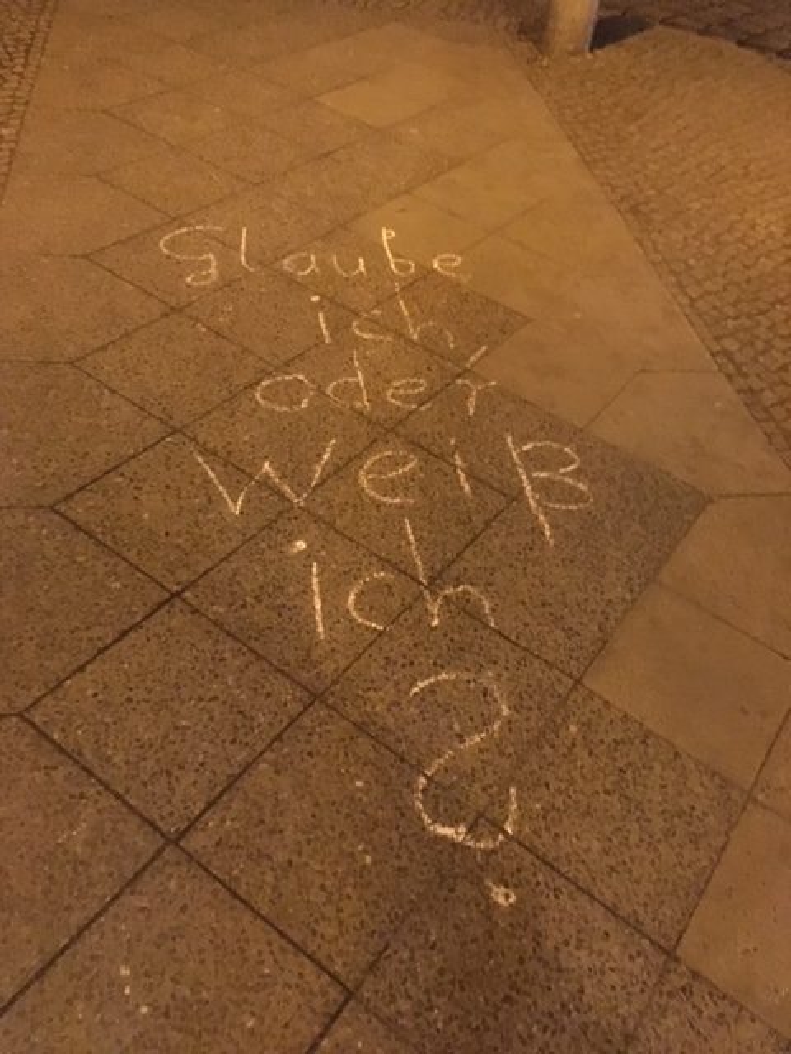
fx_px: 884
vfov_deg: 61.7
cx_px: 396
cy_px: 527
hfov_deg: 48.2
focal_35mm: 29
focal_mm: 4.15
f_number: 2.2
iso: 1000
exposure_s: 1/17
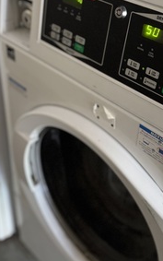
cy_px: 72
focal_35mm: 45
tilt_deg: -30.7
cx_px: 94
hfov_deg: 28.6
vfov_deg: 43.2
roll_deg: -2.4
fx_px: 320
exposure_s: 1/60
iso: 500
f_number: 1.78
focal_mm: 6.76
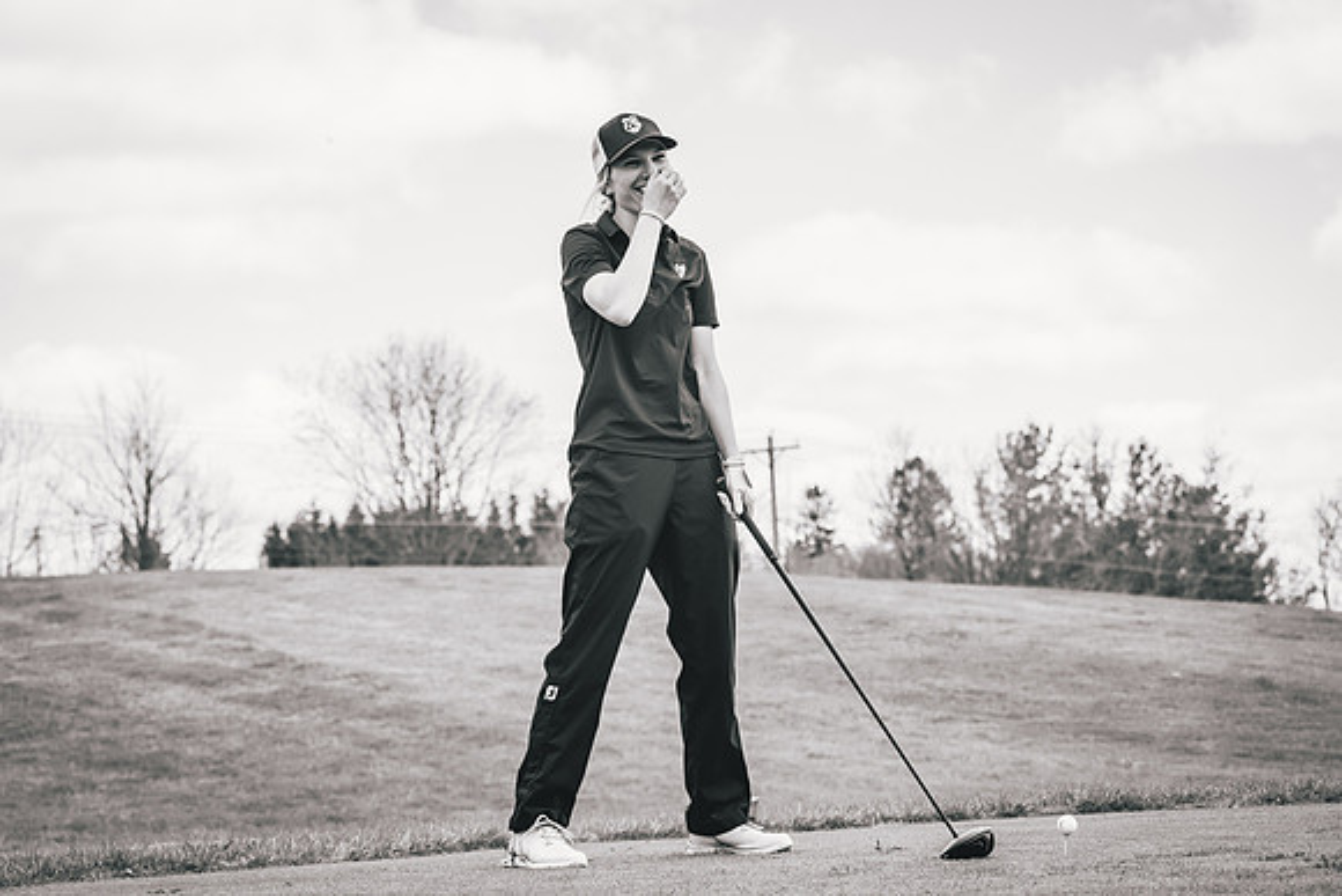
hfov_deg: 20.7
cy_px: 433
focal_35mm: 99
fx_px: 3675
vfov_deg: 13.9
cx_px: 676
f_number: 6.3
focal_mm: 95
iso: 640
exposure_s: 1/1000
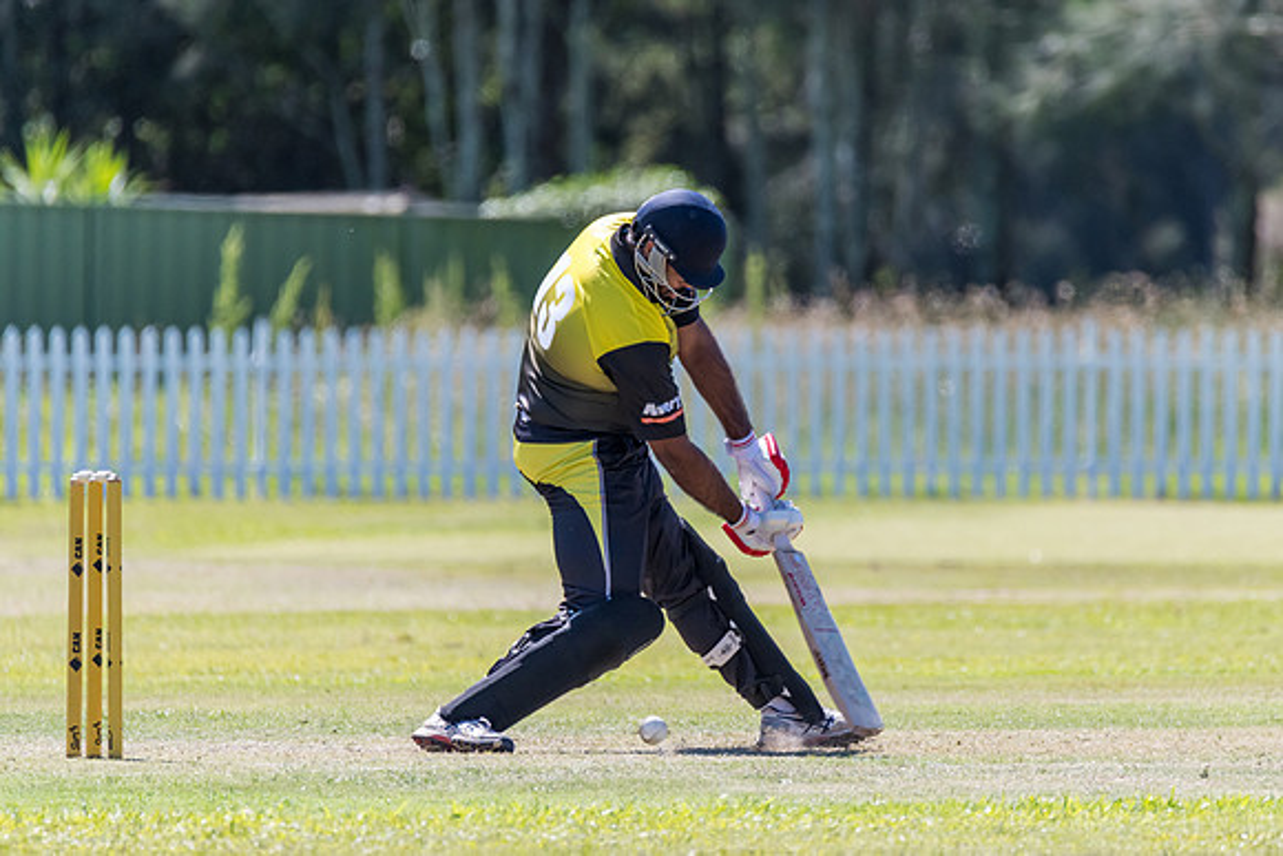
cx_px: 727
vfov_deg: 2.0
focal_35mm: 702
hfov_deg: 2.9
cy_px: 371
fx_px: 25029
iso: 1000
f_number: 6.3
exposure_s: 1/2000
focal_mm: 600
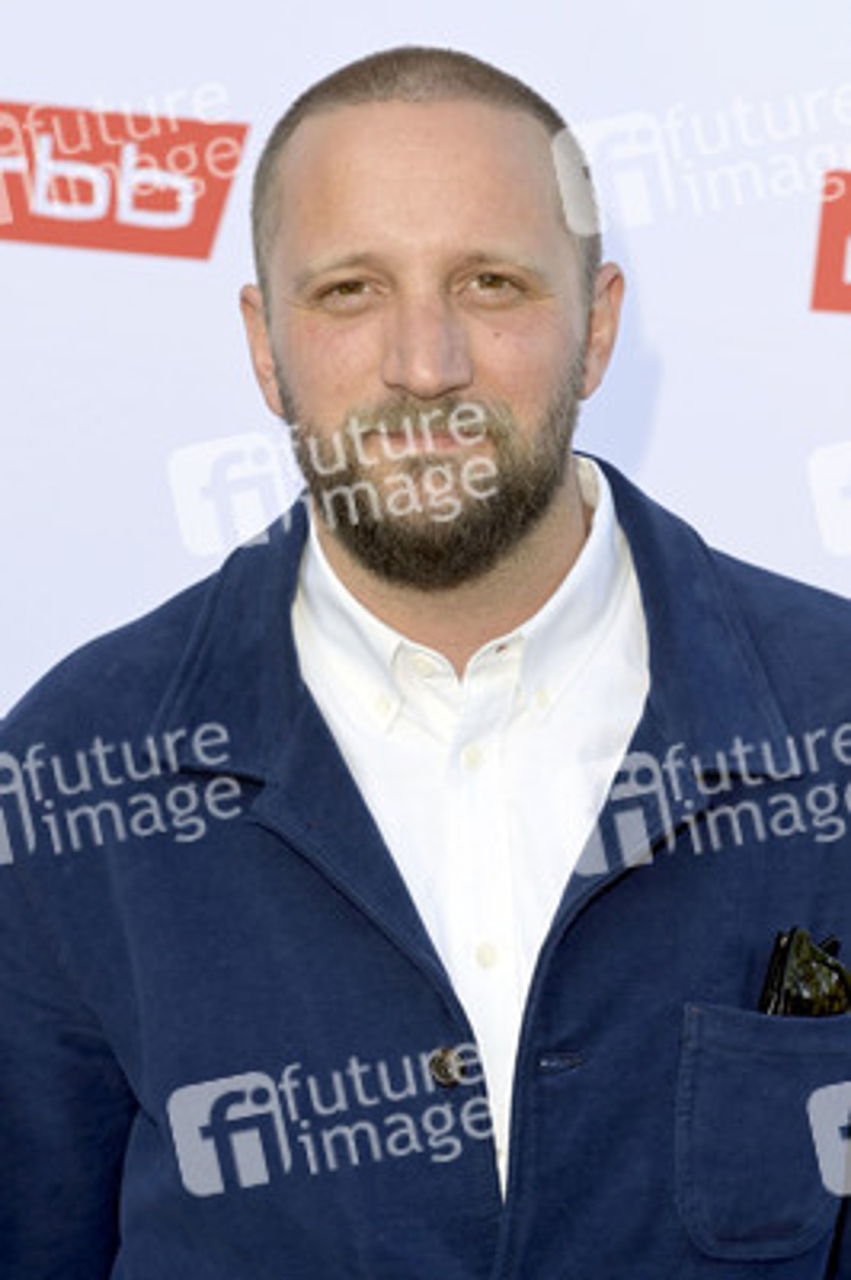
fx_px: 2486
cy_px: 640
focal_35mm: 70
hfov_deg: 19.4
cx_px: 426
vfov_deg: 28.9
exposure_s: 1/250
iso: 400
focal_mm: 70
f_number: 5.6
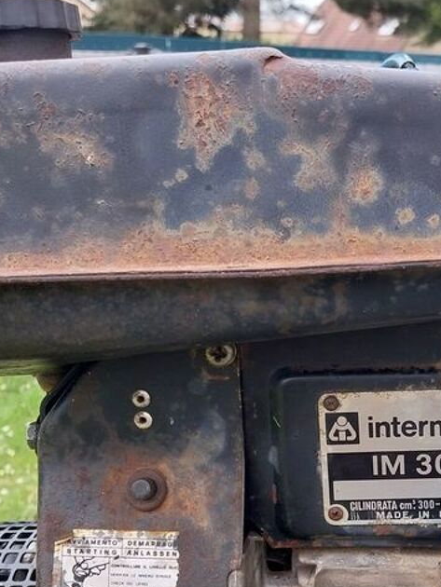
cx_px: 362
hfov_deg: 26.0
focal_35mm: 55
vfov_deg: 34.4
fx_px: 934
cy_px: 423
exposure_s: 1/161
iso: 25
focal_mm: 4
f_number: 1.8
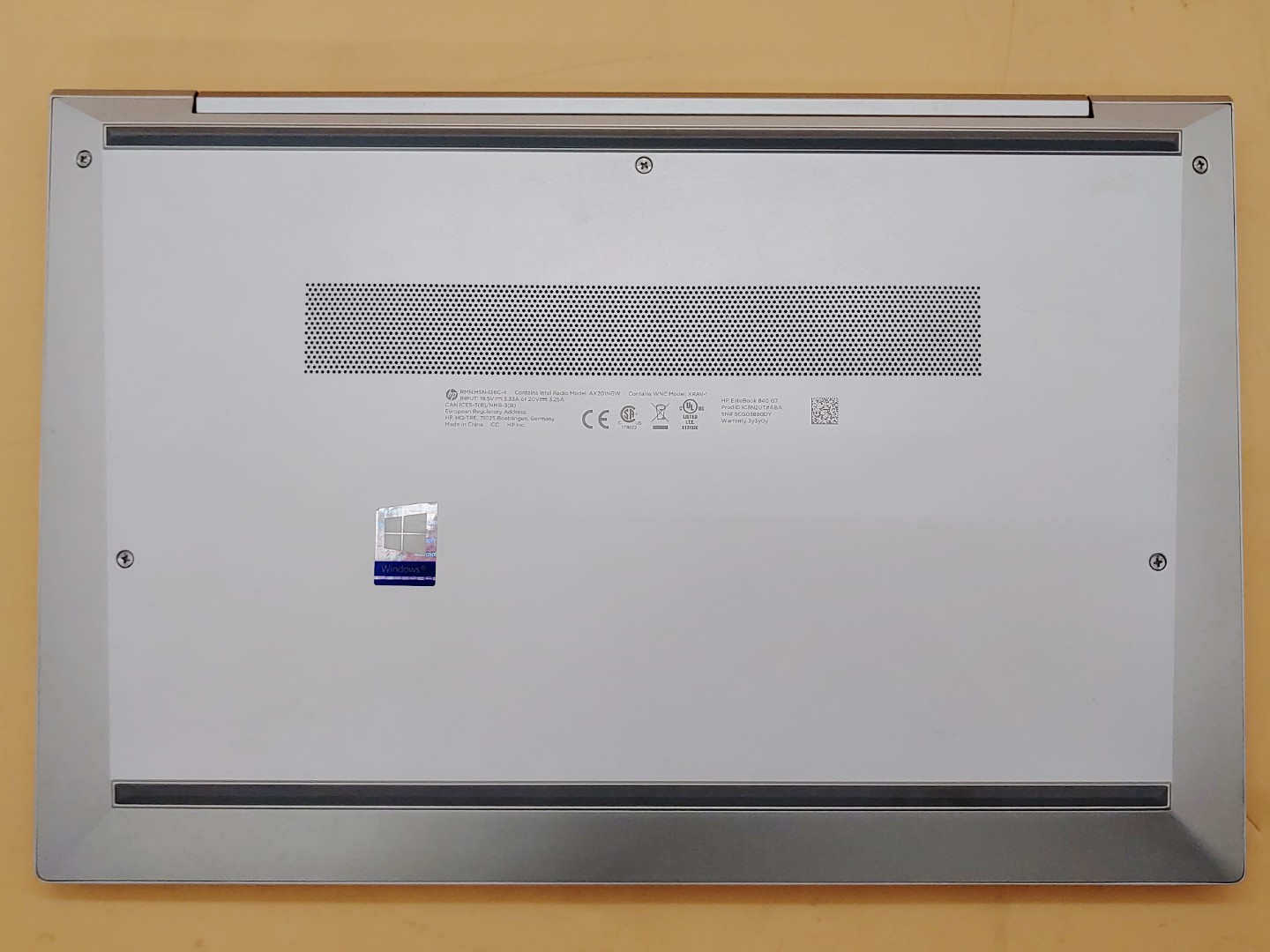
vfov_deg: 39.7
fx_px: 1321
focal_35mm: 36
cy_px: 476
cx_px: 635
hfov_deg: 51.4
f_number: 1.8
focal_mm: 4.36
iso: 50
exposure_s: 1/243
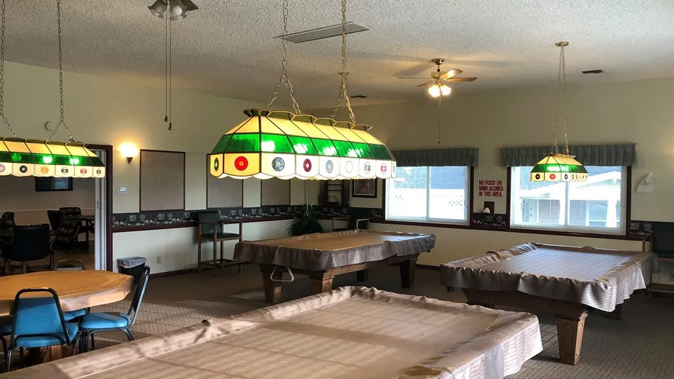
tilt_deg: -0.2
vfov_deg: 37.8
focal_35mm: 31
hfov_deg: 62.6
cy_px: 198
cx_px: 337
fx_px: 554
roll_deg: -0.1
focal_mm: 3.99
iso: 25
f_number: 1.8
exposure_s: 1/30
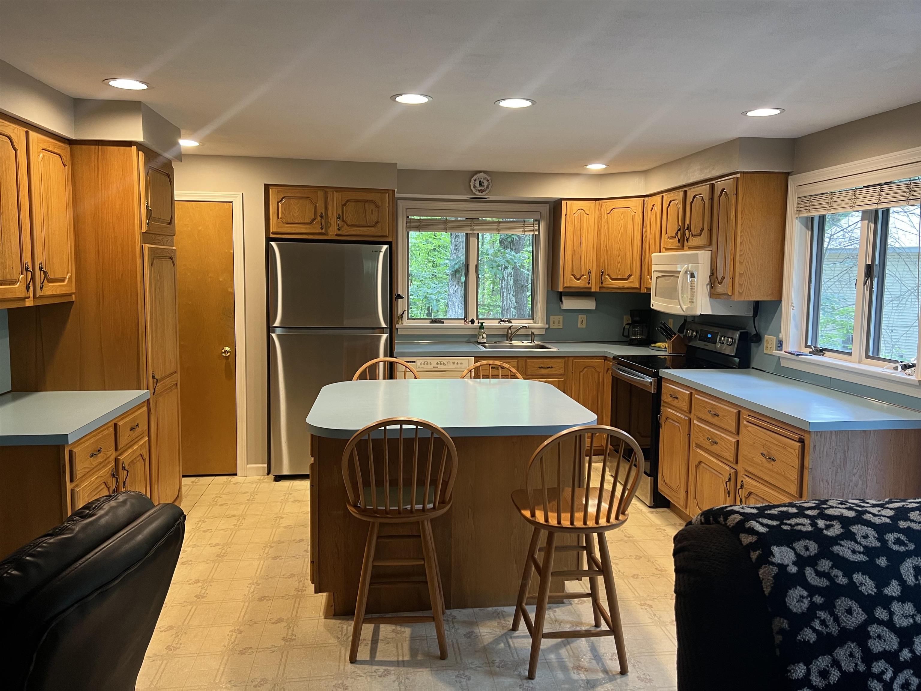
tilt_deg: -5.1
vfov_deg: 53.1
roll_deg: -0.8
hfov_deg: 67.3
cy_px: 346
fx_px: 692
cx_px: 460
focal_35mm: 26
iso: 125
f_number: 1.5
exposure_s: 1/60
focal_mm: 5.7
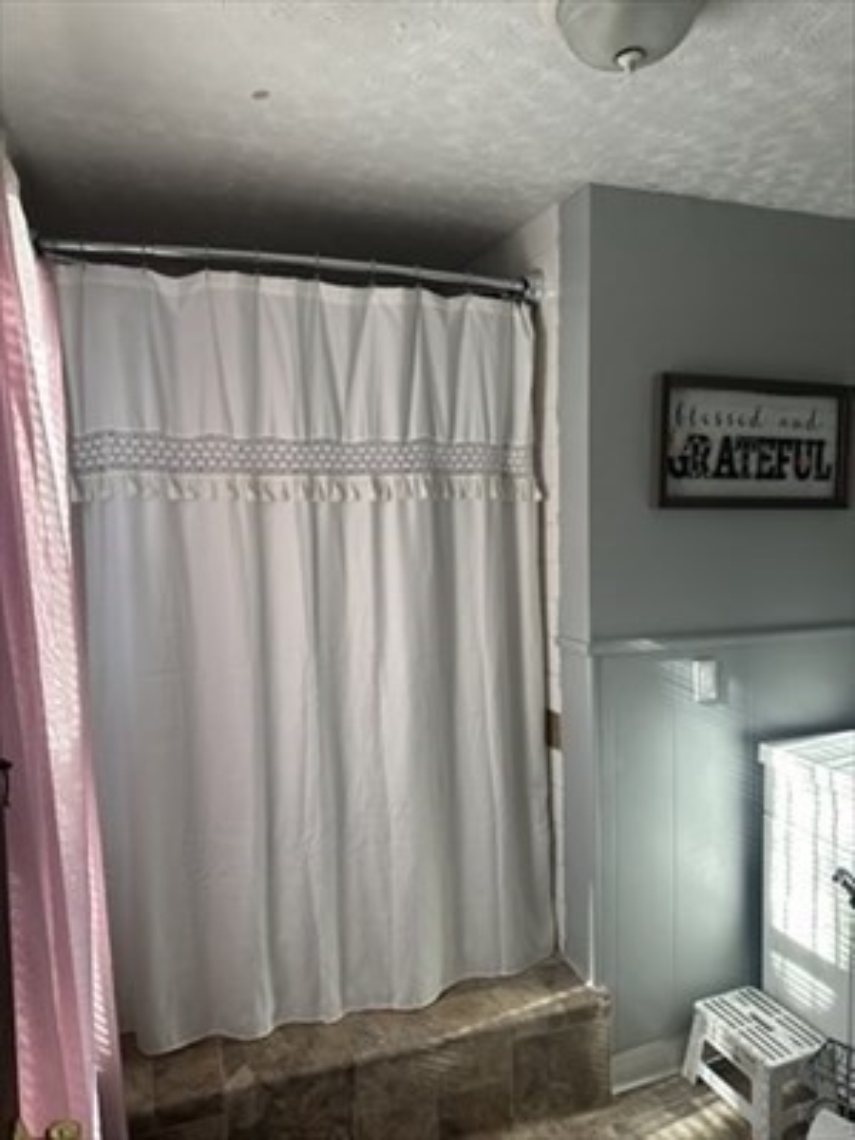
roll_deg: +1.0
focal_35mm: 24
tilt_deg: -1.9
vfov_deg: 71.6
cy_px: 570
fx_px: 790
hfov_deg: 56.8
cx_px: 428
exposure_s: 1/121
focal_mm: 6.86
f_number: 1.78
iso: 100
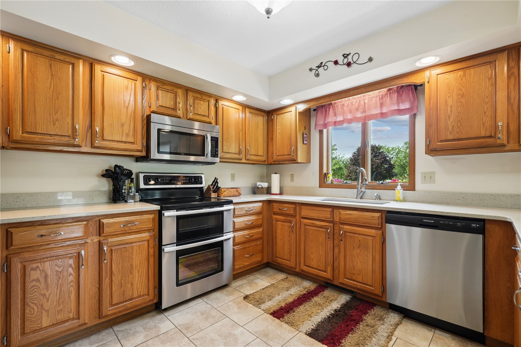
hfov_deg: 96.7
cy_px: 174
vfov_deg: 73.7
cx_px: 260
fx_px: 232
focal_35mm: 16
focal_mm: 16
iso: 400
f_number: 10
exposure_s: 1/15
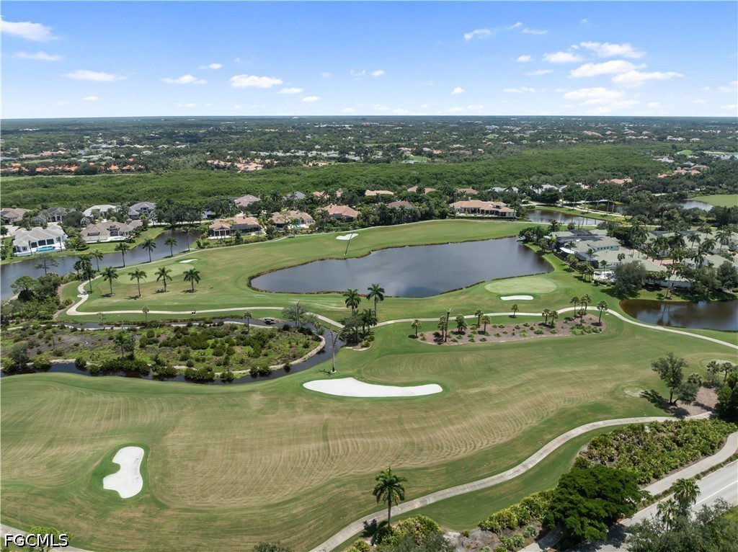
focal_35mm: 24
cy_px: 276
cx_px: 369
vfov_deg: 56.7
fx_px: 511
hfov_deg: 71.6
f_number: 2.8
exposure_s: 1/160
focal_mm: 12.29
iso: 110
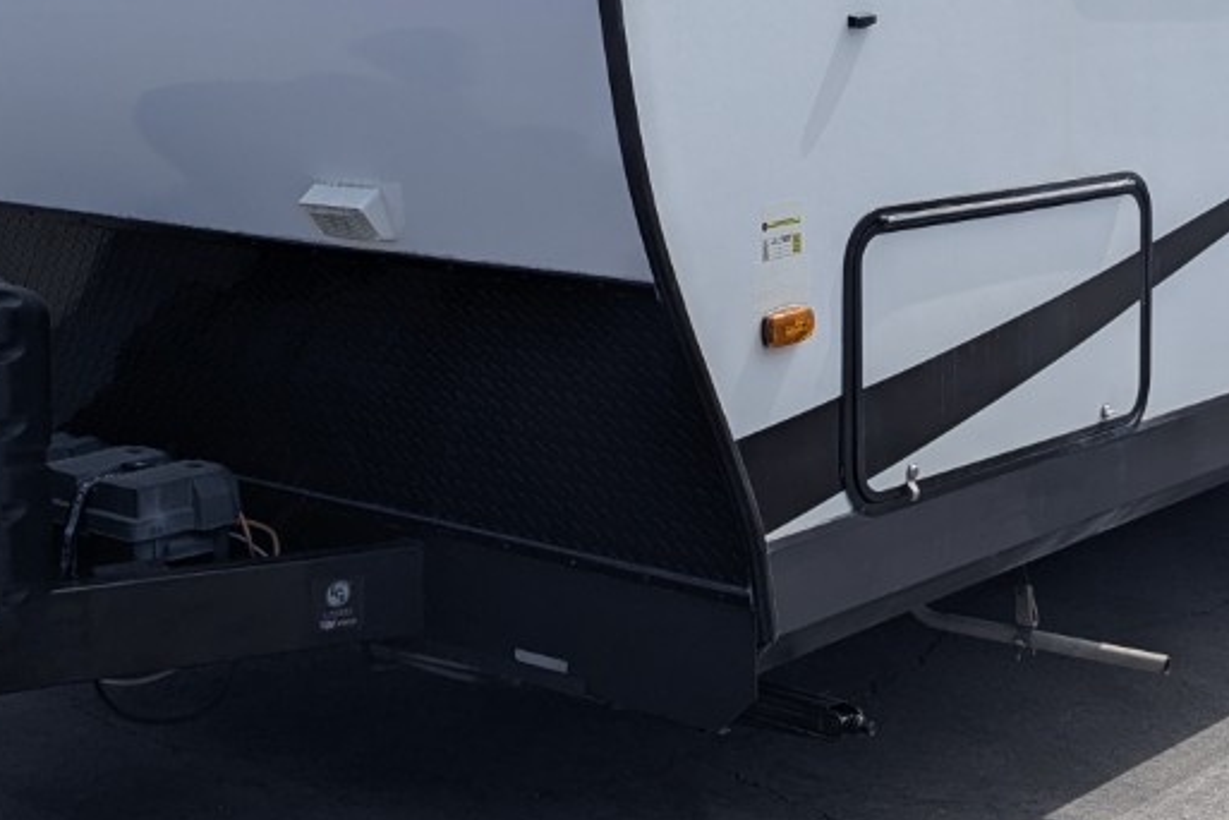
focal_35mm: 68
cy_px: 108
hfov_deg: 29.6
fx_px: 2321
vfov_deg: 19.7
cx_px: 753
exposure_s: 1/3058
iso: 45
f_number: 1.85
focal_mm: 6.81
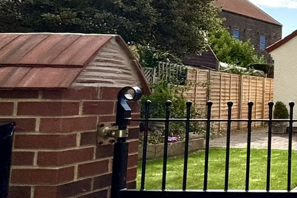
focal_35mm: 52
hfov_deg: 27.9
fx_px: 429
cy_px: 57
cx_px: 430
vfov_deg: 25.8
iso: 50
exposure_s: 1/2985
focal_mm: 2.22
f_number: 2.2
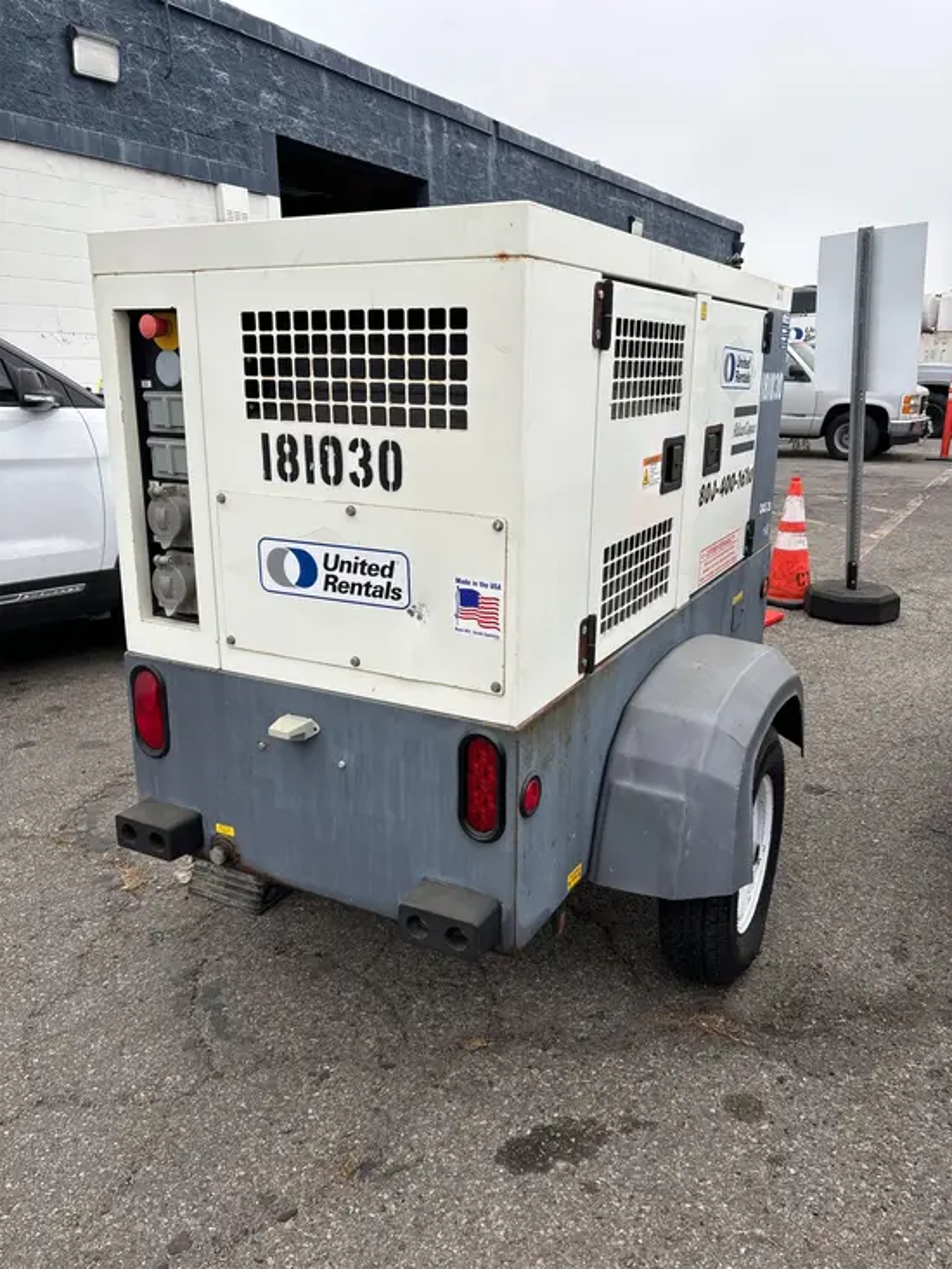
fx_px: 953
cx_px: 476
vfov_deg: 67.3
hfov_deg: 53.1
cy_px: 634
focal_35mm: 26
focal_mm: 5.96
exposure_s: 1/811
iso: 50
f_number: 1.6
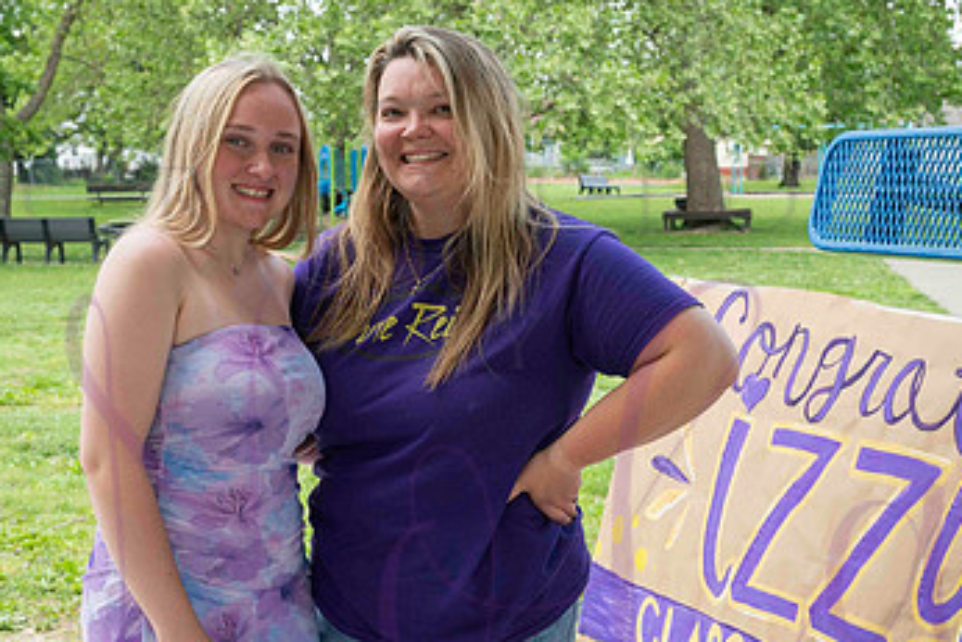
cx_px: 535
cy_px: 315
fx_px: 1631
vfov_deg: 22.3
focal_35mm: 61
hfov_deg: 32.8
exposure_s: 1/500
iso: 400
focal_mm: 34
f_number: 6.3
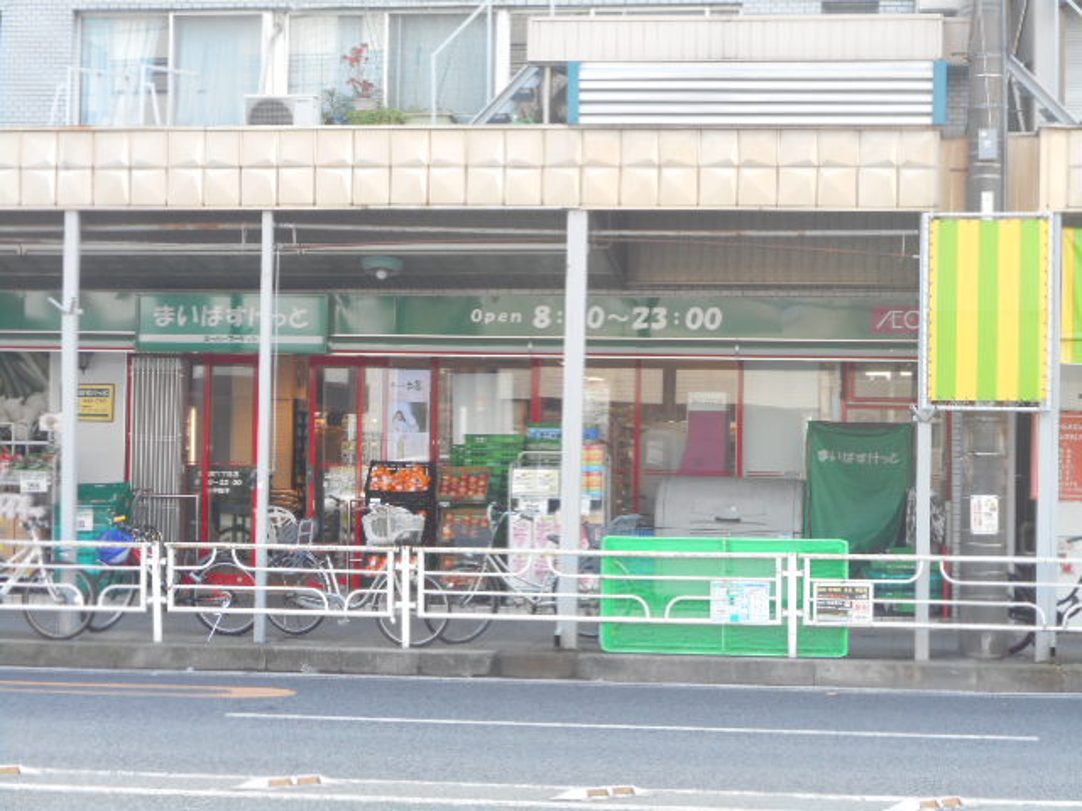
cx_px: 541
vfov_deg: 19.1
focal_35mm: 77
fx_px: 2407
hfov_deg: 25.3
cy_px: 406
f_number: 5.5
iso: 200
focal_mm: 13.8
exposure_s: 1/60
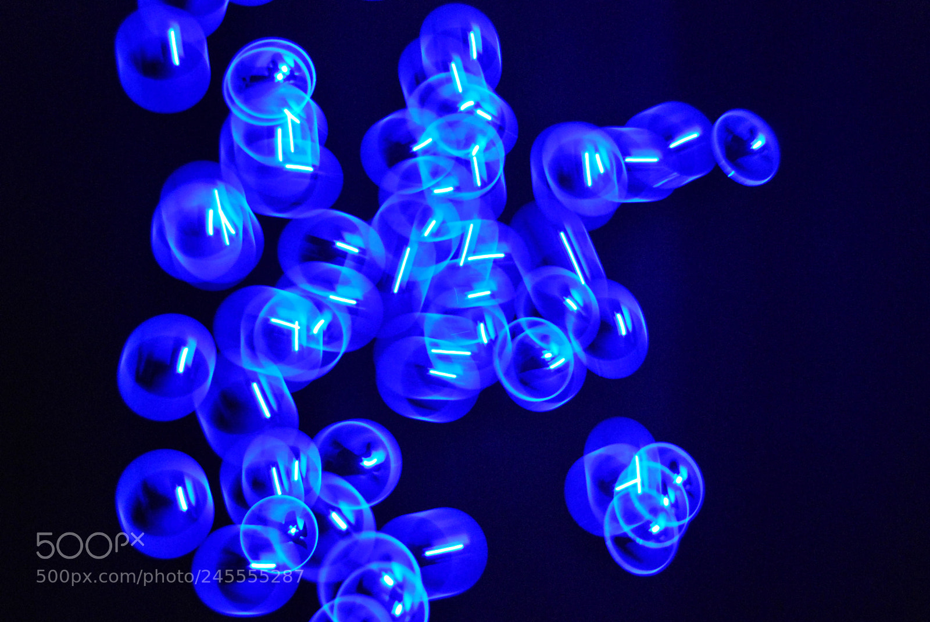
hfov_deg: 57.2
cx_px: 465
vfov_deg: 40.1
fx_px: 854
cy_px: 311
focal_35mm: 33
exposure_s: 12.7
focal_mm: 22
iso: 800
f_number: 4.5
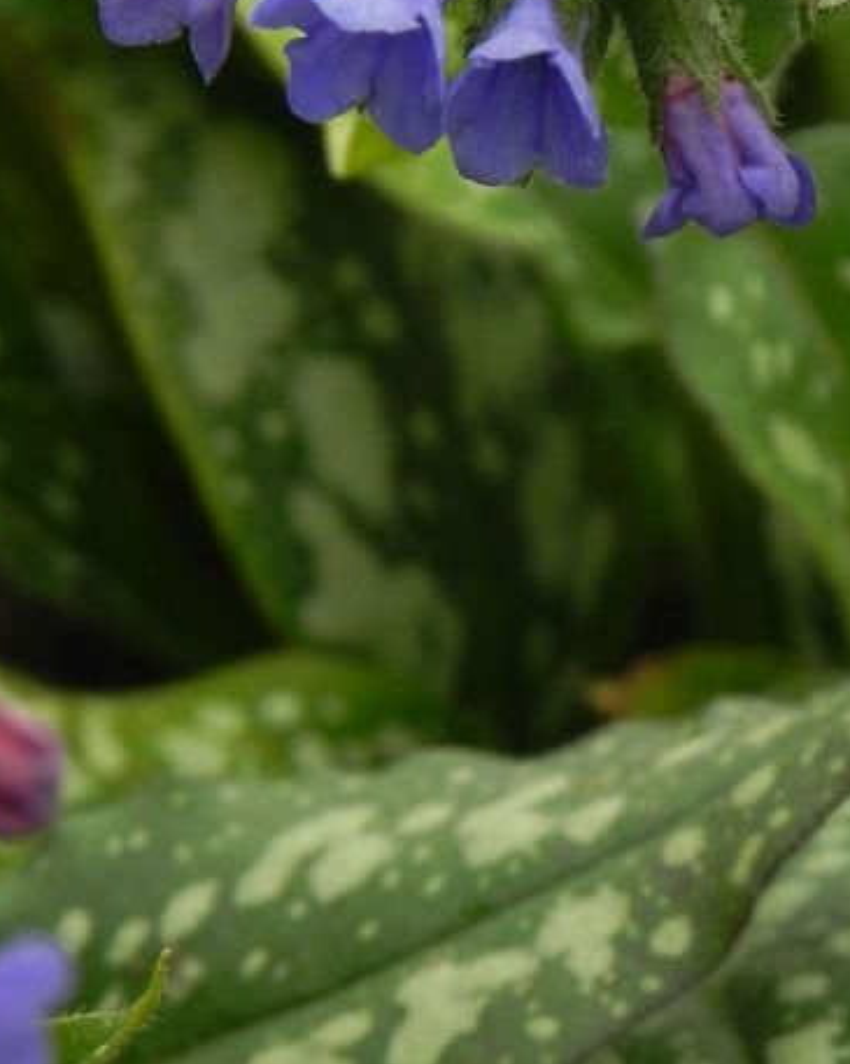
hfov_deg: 5.6
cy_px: 393
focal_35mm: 277
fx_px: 8719
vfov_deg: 7.0
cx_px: 412
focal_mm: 28.8
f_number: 5
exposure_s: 1/125
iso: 160
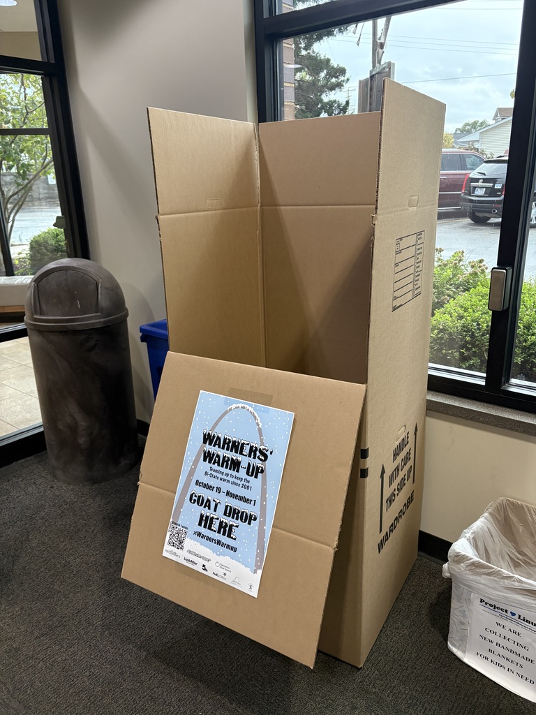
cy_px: 358
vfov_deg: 67.3
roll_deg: +2.3
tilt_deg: -17.1
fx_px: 537
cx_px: 268
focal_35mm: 26
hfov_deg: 53.1
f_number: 1.6
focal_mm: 5.96
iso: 250
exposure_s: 1/60
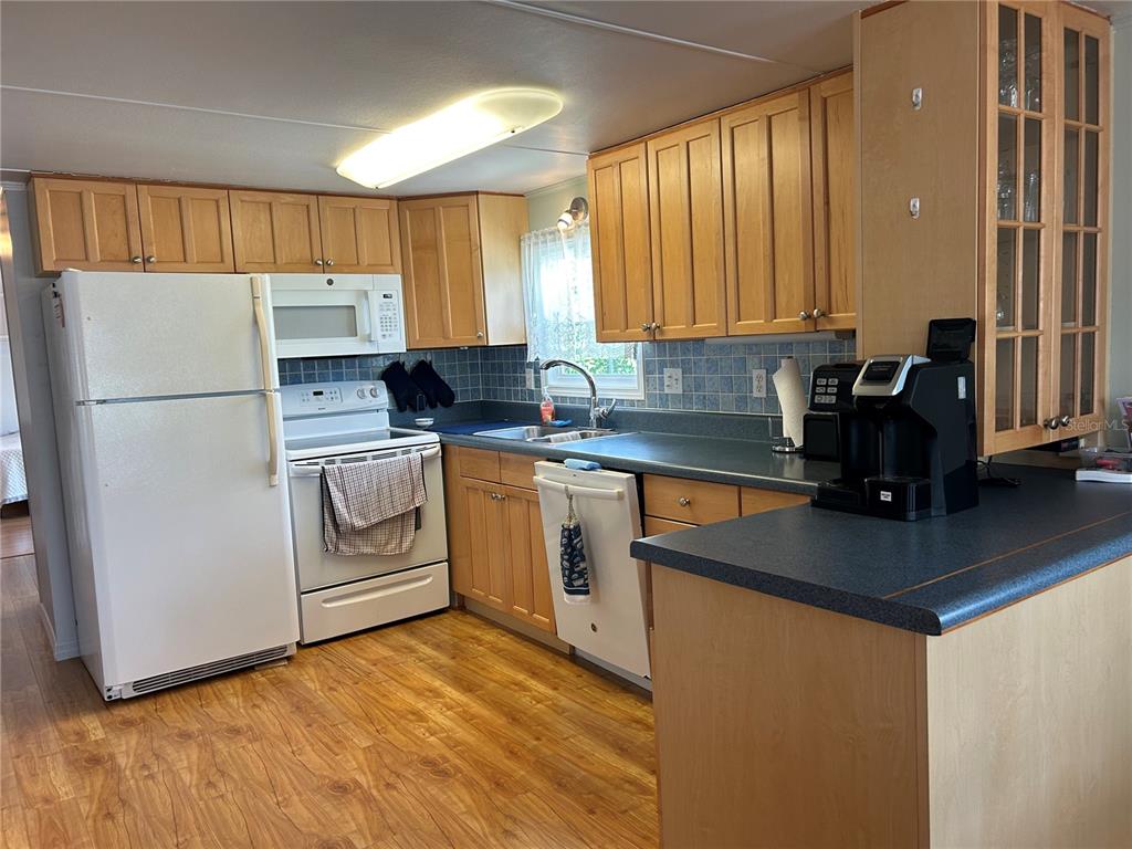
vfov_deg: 53.1
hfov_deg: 67.3
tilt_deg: -5.3
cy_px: 424
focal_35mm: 26
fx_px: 850
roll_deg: +3.8
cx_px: 566
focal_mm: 5.7
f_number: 1.5
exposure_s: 1/120
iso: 100
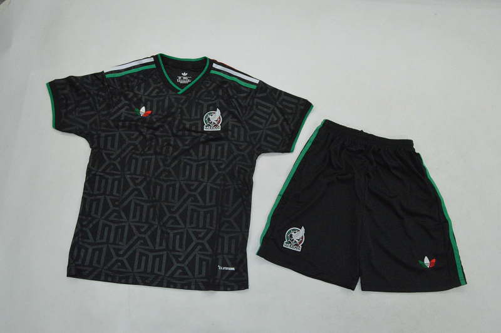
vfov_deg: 41.6
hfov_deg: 59.5
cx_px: 250
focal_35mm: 32
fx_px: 438
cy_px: 166
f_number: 25
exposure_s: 1/200
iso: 6400
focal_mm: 21
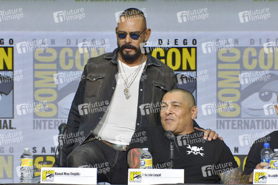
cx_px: 139
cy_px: 92
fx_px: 2085
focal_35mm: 270
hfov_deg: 7.6
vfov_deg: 5.1
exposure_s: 1/250
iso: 1600
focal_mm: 270
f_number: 6.3
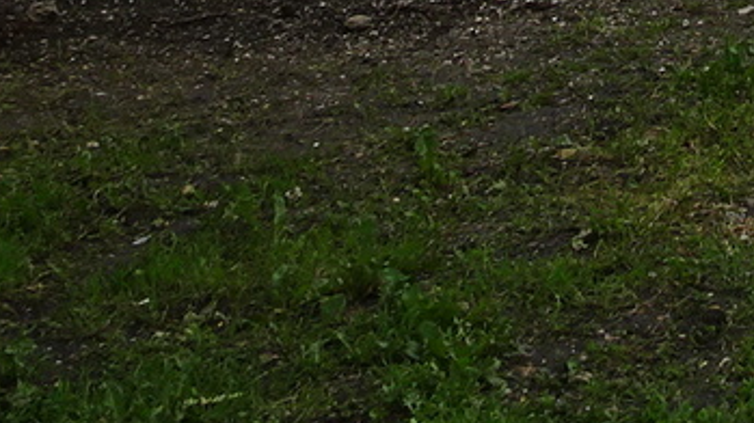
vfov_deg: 9.0
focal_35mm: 124
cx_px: 1065
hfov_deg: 16.1
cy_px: -533
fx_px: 2478
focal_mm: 4.1
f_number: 3.5
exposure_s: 1/320
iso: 80
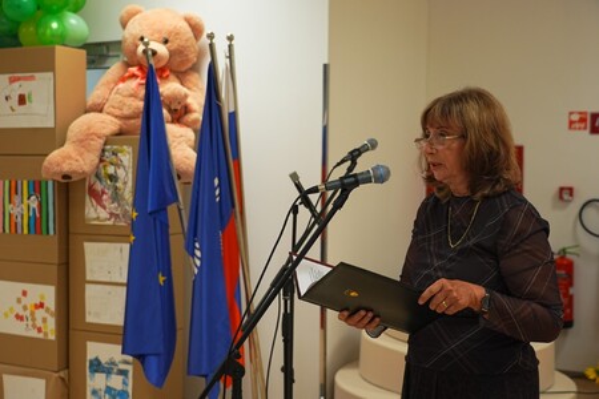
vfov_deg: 27.5
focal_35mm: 49
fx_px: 815
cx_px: 300
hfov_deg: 40.3
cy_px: 200
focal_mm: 49
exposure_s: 1/125
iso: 640
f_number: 4
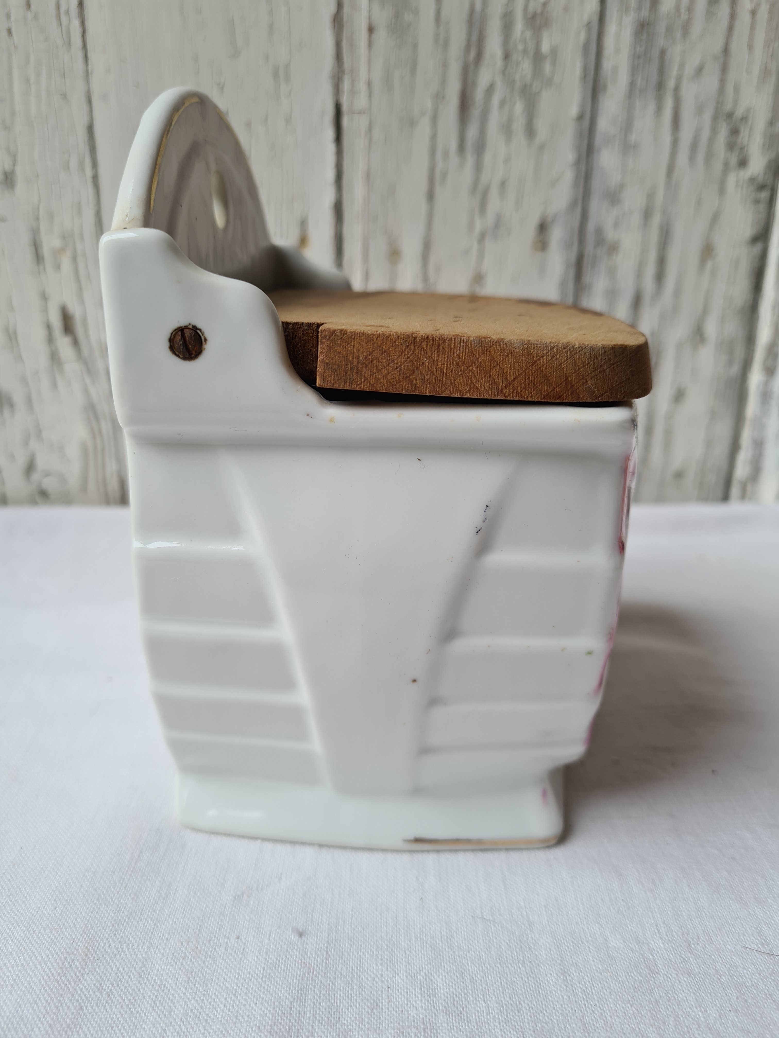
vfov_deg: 67.3
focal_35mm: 26
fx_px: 780
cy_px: 519
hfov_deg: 53.1
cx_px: 390
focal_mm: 5.4
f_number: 1.8
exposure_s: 1/130
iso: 50
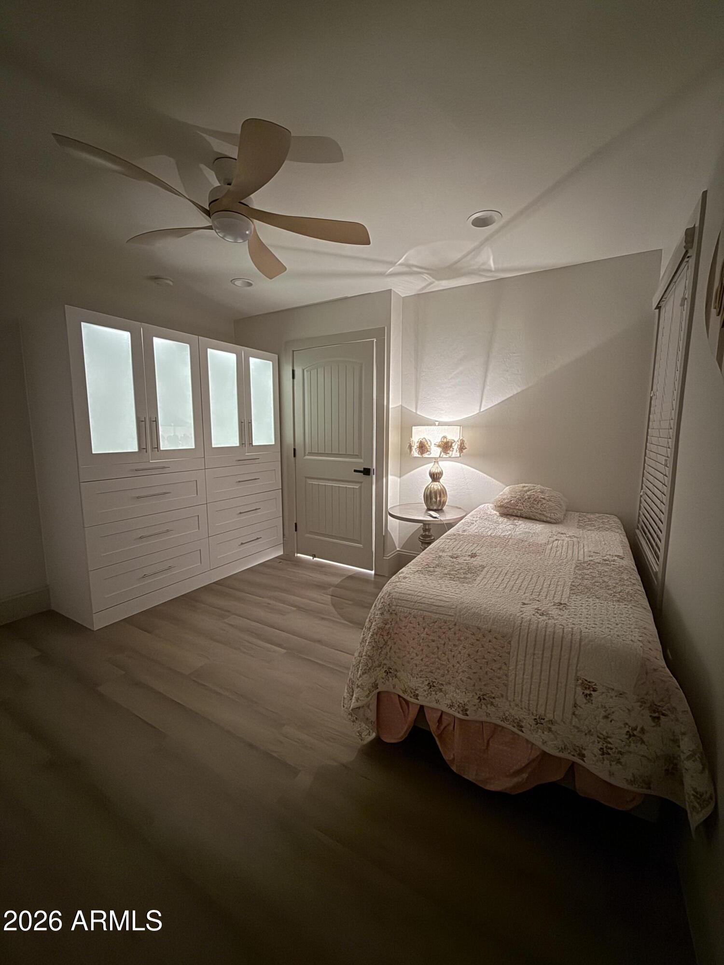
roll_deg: +0.4
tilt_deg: -6.6
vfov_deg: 102.1
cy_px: 482
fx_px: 390
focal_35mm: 14
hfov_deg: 85.7
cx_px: 362
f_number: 2.2
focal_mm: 2.22
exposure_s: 1/30
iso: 800
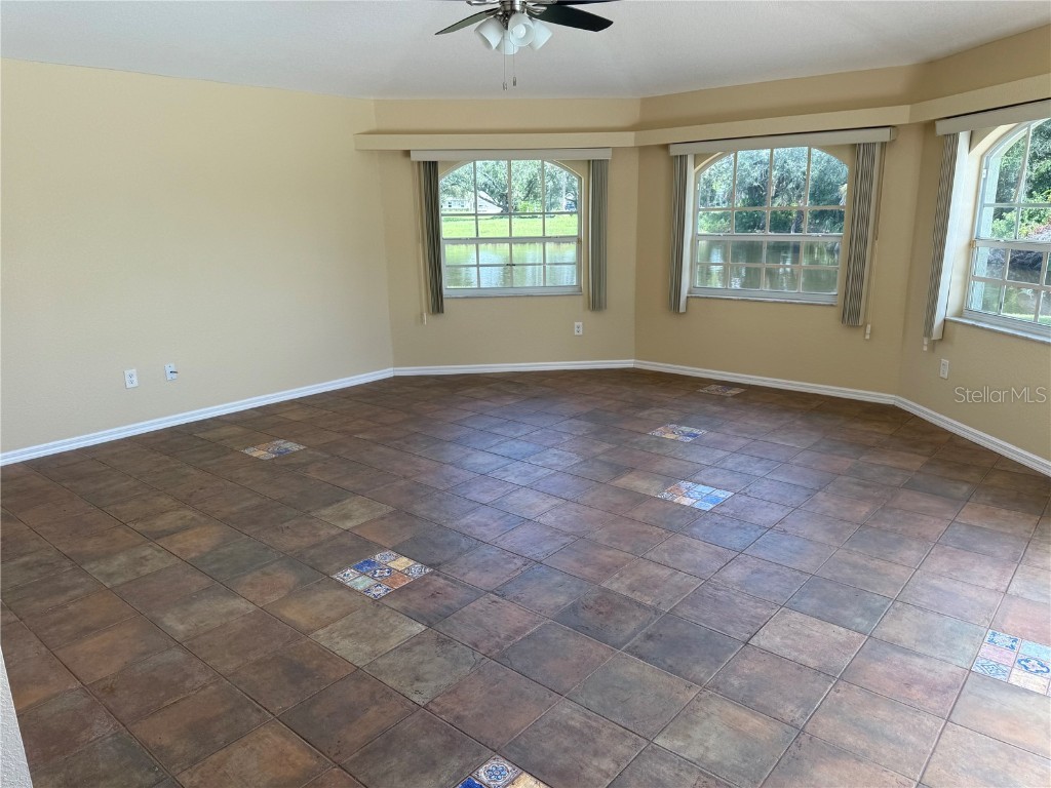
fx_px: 729
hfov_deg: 71.6
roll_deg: +1.2
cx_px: 526
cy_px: 394
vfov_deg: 56.8
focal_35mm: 24
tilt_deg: -13.1
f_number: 1.78
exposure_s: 1/514
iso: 80
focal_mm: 6.76
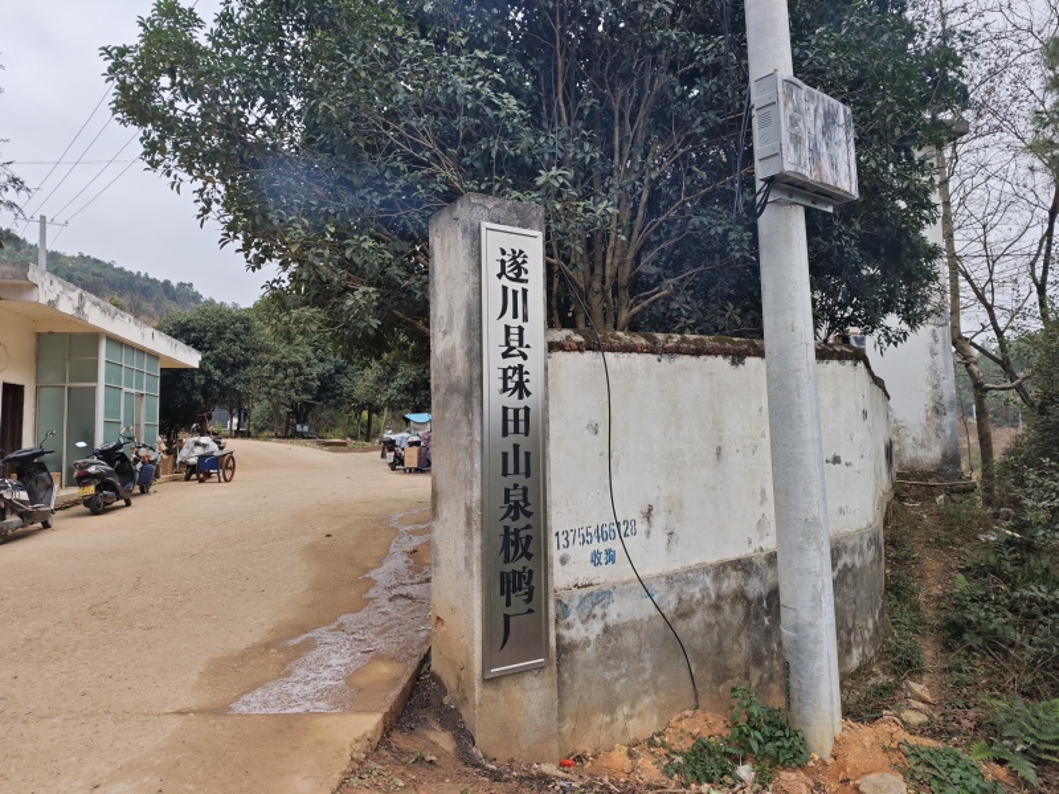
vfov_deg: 58.9
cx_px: 530
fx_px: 704
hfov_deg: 73.9
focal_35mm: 23
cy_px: 397
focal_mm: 6.55
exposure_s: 1/344
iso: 50
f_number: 1.6
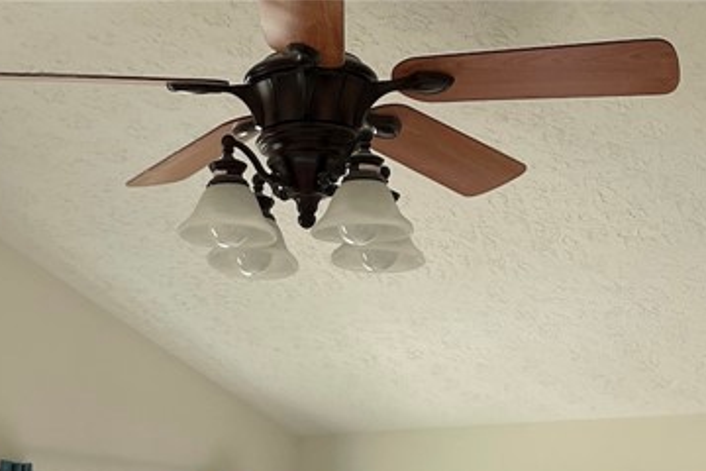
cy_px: 752
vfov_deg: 15.9
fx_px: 1510
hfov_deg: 26.1
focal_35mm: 77
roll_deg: -2.3
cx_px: 222
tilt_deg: -5.5
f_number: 1.6
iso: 64
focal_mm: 4.2
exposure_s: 1/121
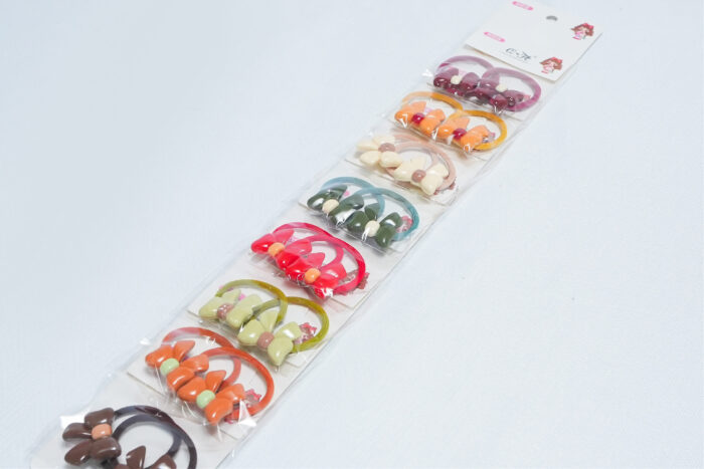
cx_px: 352
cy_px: 234
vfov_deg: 26.0
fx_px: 1017
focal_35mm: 52
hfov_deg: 38.2
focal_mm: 35
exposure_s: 1/160
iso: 2500
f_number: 10
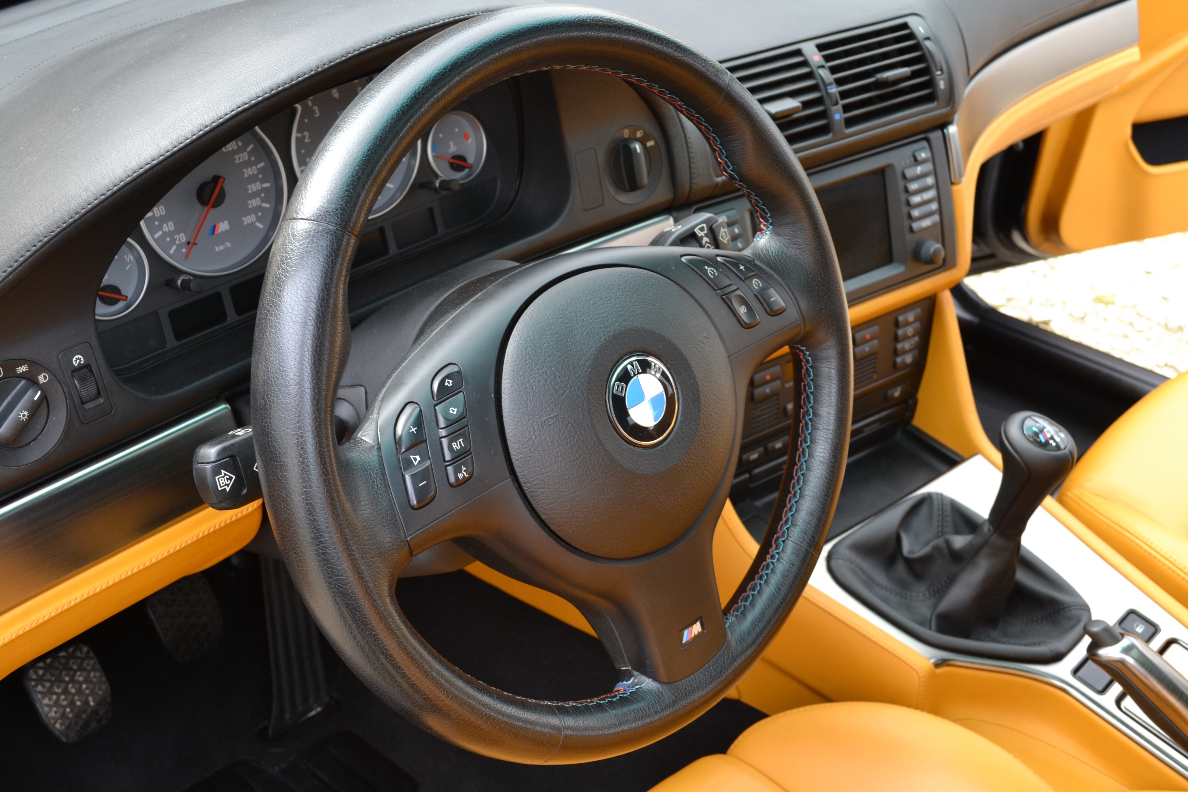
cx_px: 594
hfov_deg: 49.6
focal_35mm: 39
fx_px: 1287
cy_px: 396
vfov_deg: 34.2
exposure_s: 1/60
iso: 400
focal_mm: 26
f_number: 7.1
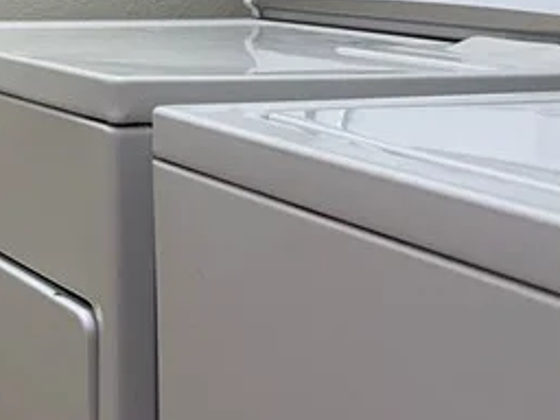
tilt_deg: -1.0
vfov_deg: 15.0
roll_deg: +0.9
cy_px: -46
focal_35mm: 96
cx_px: -387
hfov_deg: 17.4
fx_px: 1553
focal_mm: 6.76
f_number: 1.78
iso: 64
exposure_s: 1/120
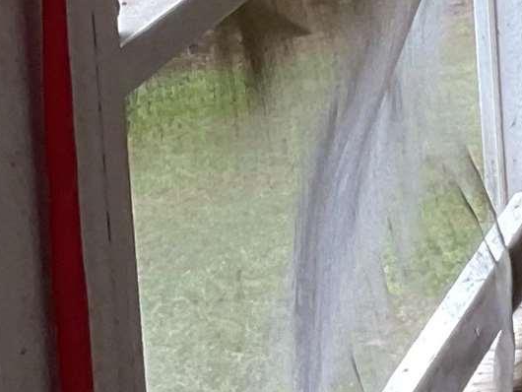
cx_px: 1506
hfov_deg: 9.5
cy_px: -490
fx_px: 2535
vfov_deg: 8.2
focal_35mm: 168
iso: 50
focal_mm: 3
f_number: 1.8
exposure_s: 1/120
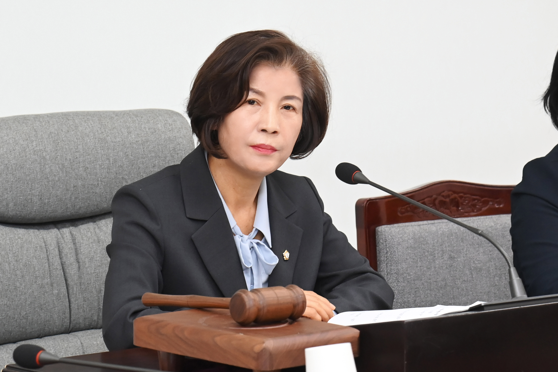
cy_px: 186
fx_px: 1550
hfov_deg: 20.4
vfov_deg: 13.7
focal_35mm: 100
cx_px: 279
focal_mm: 100
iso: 3200
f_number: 6.3
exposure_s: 1/250
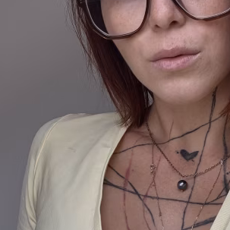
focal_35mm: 70
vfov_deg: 24.7
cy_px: 116
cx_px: 147
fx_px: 526
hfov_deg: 24.6
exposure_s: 1/121
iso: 50
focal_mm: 2.69
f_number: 1.9
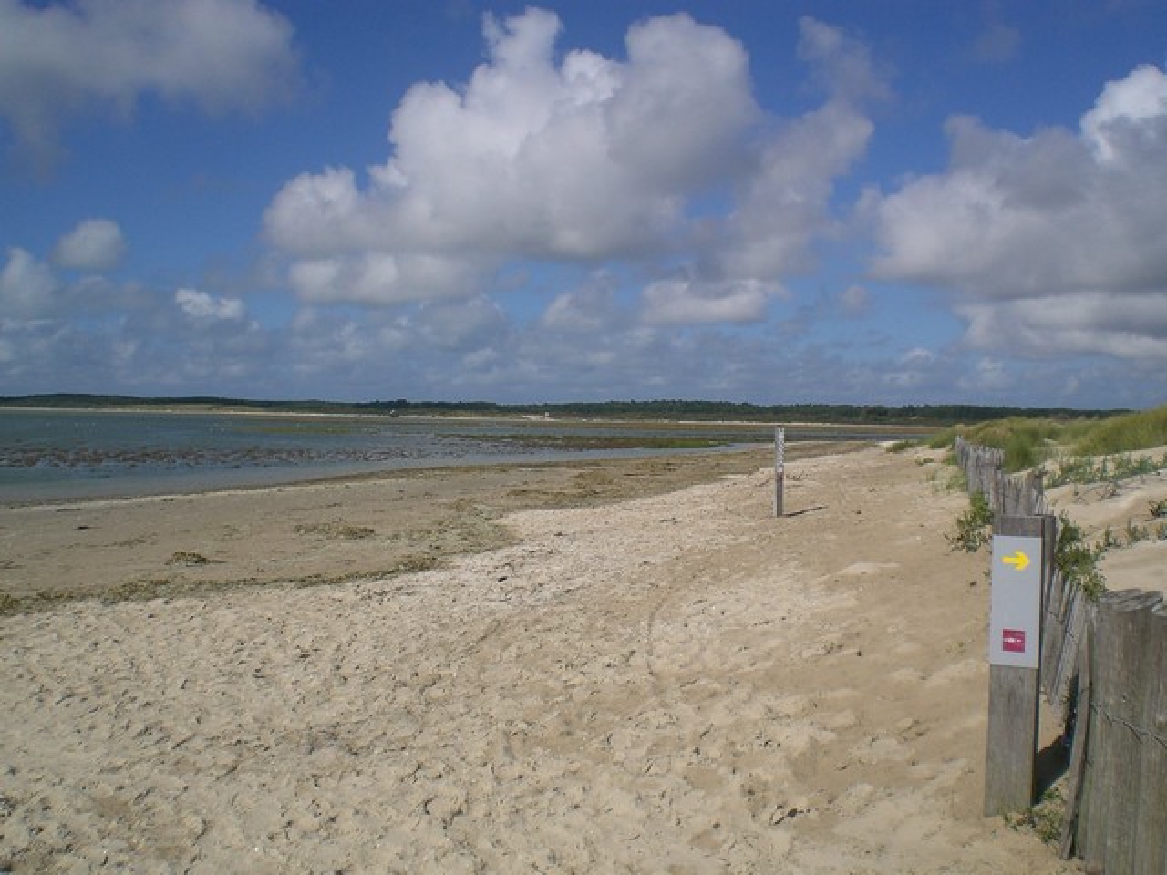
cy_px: 438
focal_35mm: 38
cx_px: 584
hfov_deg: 49.0
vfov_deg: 37.7
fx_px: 1281
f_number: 4.4
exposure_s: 1/1000
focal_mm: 6.3
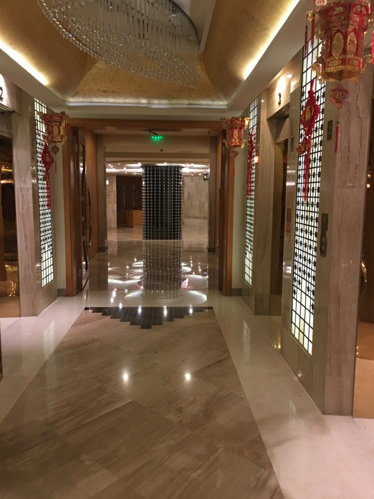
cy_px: 250
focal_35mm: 29
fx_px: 418
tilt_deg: -7.3
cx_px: 187
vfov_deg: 61.7
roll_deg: +0.0
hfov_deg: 48.2
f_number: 2.2
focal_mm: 4.15
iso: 100
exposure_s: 1/8
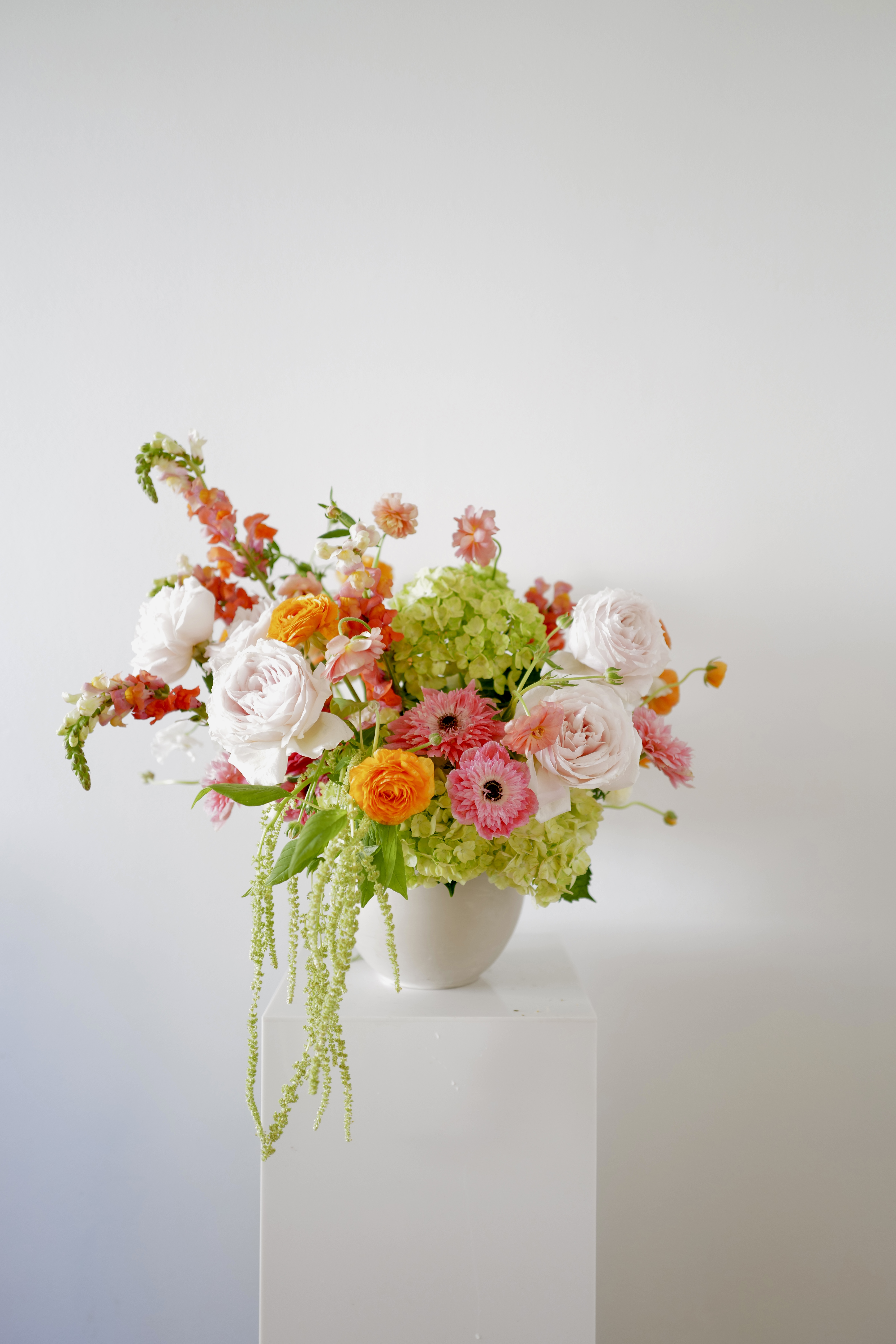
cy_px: 672
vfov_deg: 65.5
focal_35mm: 28
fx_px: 1045
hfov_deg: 46.4
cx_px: 448
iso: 160
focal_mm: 28
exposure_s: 1/50
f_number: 1.7
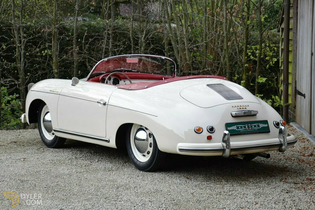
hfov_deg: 27.0
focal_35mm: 75
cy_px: 105
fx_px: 656
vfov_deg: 18.2
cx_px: 158
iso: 400
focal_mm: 50
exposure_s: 1/250
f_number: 5.6
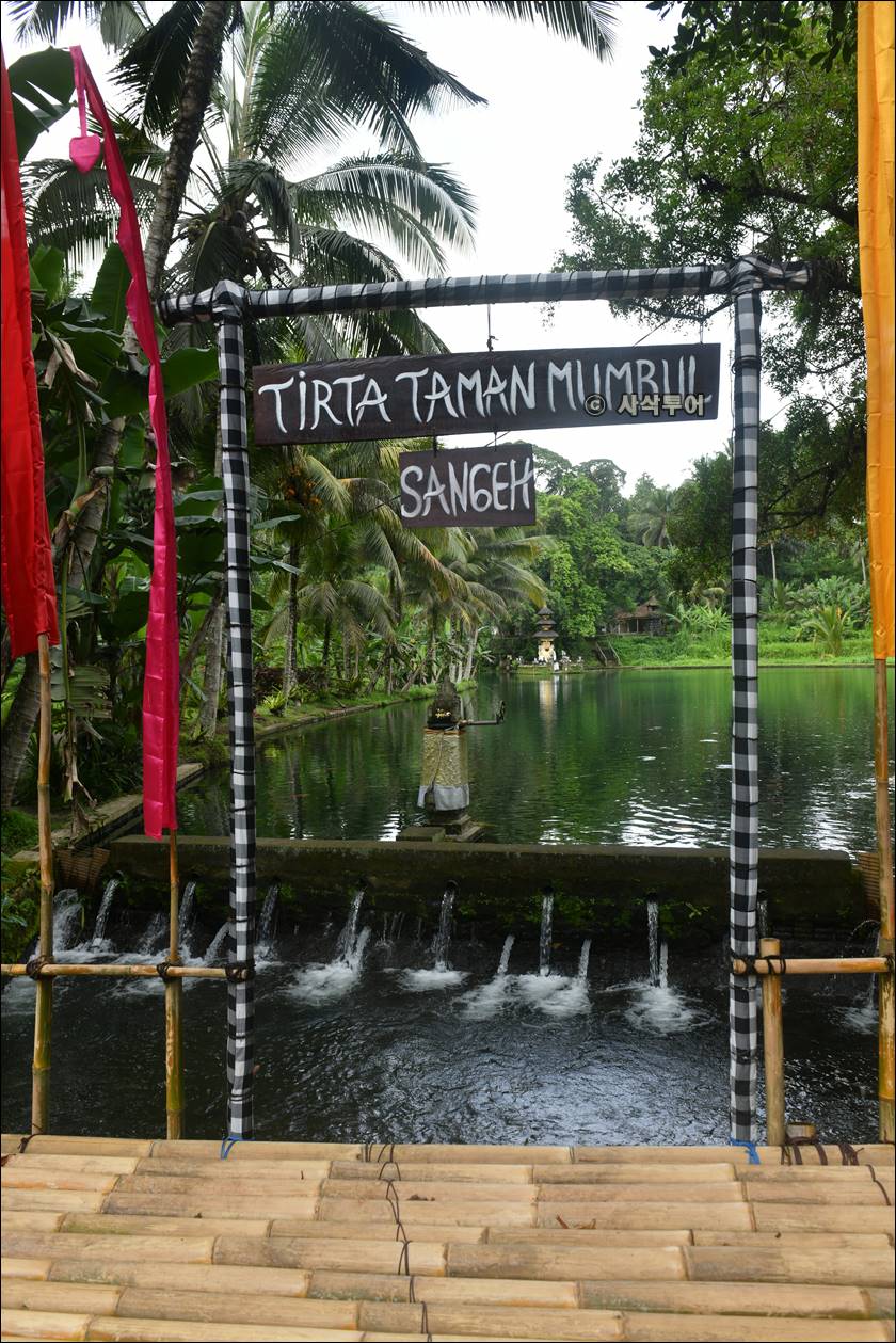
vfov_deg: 73.7
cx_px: 448
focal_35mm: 24
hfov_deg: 53.2
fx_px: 895
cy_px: 672
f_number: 7.1
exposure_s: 1/200
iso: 200
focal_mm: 24
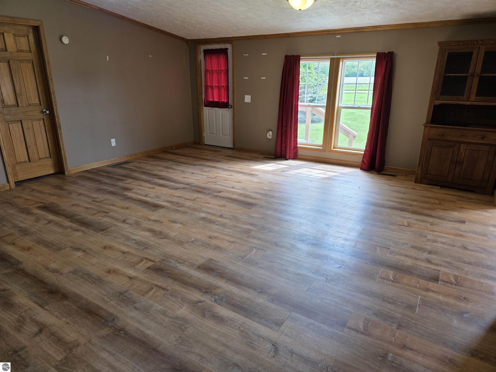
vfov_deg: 58.9
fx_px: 330
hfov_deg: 73.9
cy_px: 186
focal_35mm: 23
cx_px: 248
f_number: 1.7
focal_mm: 6.3
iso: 50
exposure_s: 1/120
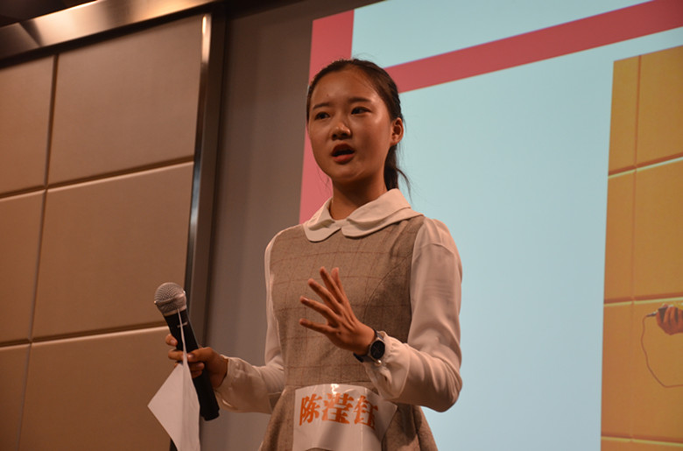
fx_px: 1873
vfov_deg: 13.7
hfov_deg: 20.7
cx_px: 342
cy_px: 226
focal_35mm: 99
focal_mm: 66
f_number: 5.3
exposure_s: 1/60
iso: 640
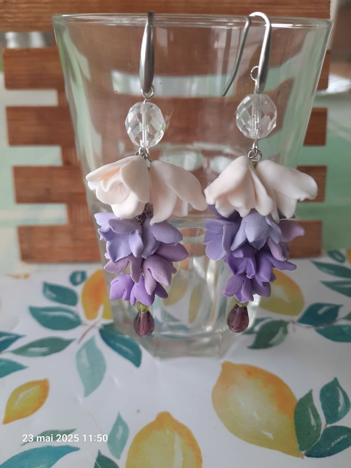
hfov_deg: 54.9
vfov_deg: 69.4
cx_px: 176
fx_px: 338
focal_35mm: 25
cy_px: 234
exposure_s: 1/60
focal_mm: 4.6
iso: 125
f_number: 2
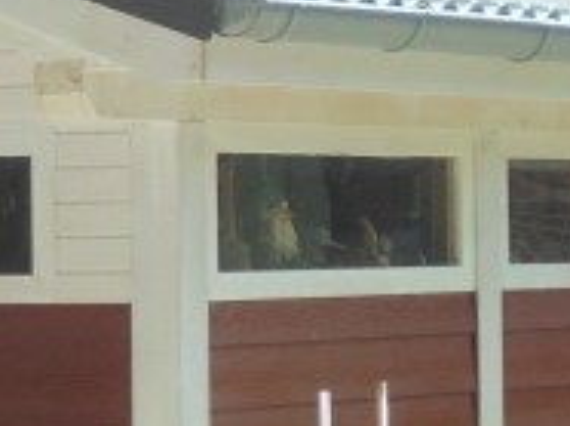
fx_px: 4440
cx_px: -346
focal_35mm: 270
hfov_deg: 7.2
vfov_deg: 5.5
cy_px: 147
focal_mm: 8.9
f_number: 4.8
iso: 100
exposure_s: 1/250
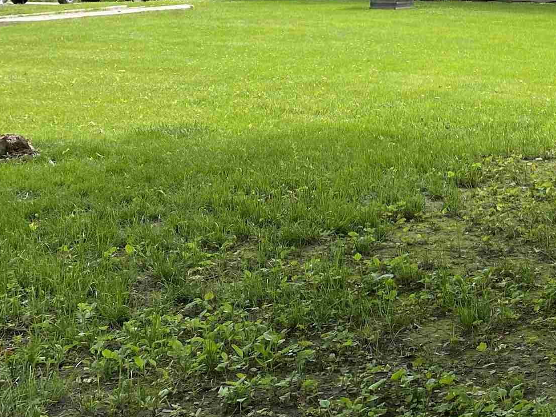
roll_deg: -0.6
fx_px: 1157
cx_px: 498
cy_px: -78
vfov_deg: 19.3
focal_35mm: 72
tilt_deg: +2.3
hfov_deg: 26.2
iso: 32
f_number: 1.8
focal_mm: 4.25
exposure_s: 1/1034
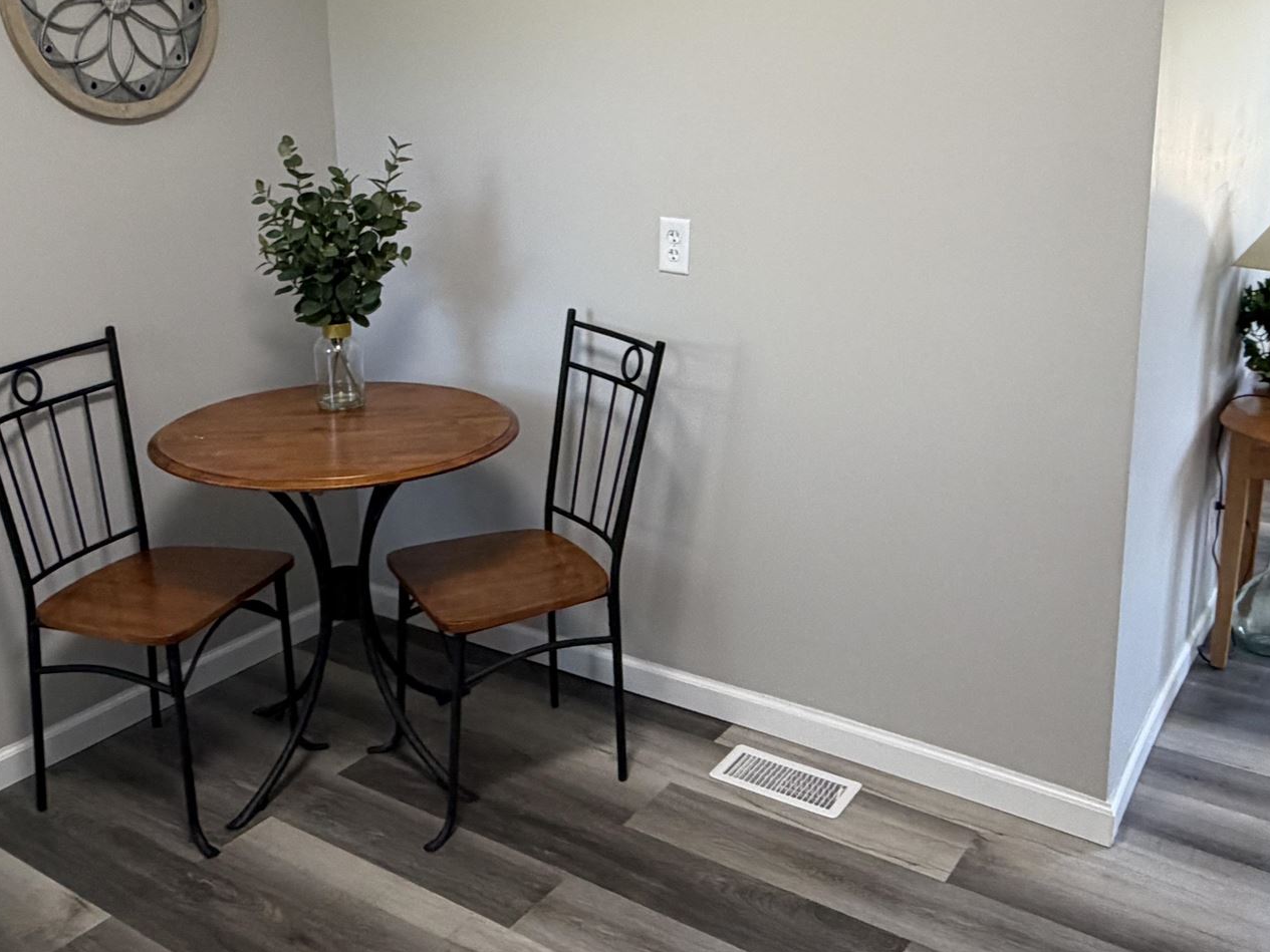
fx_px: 1248
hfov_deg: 53.9
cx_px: 620
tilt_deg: -11.7
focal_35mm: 34
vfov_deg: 41.4
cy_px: 345
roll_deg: +2.1
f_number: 2.2
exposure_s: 1/120
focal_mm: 2.22
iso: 320
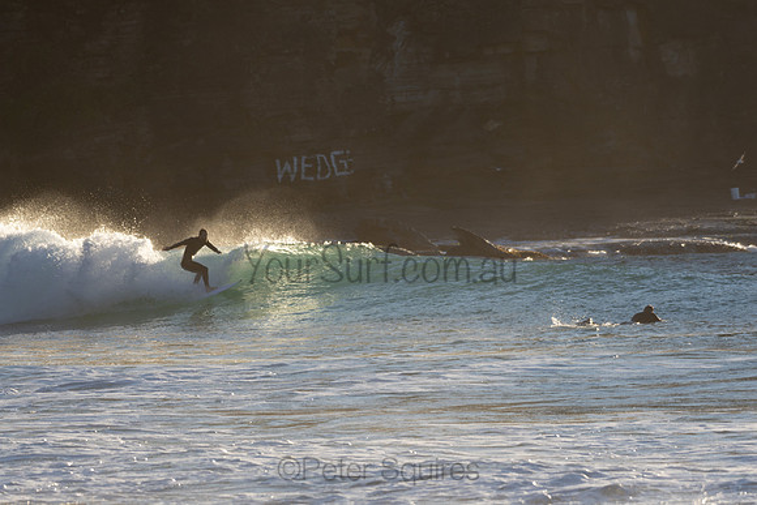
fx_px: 8202
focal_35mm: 390
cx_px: 378
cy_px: 252
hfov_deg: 5.3
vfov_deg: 3.5
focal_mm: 260
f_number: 5.6
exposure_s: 1/640
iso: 110
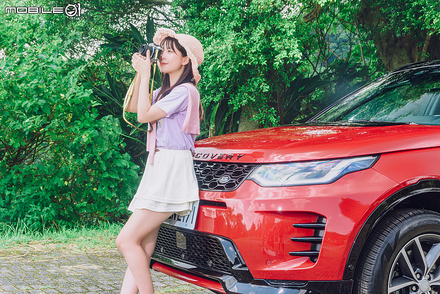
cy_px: 147
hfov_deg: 32.4
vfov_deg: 21.9
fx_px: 758
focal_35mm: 62
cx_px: 220
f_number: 5.6
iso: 400
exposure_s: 1/50
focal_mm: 62
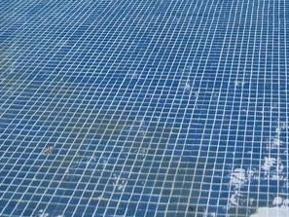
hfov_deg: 29.9
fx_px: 526
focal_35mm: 63
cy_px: -149
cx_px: 237
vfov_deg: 19.0
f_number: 2.2
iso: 50
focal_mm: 1.74
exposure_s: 1/526
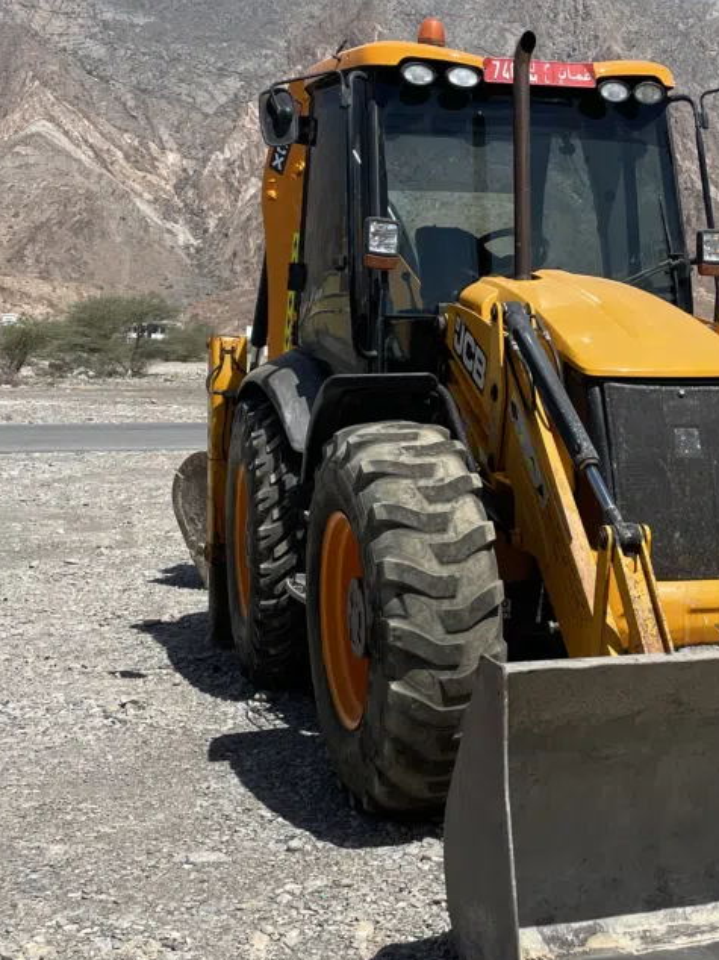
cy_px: 426
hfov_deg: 25.7
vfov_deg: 34.3
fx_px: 1552
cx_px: 569
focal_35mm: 56
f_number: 1.6
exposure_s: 1/4464
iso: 32
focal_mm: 4.2
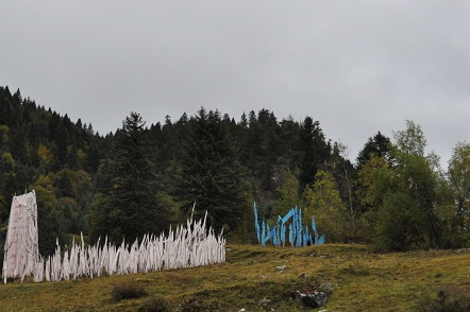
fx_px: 835
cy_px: 242
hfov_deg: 31.3
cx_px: 184
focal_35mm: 64
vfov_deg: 21.0
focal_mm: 22
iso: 320
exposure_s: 1/200
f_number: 4
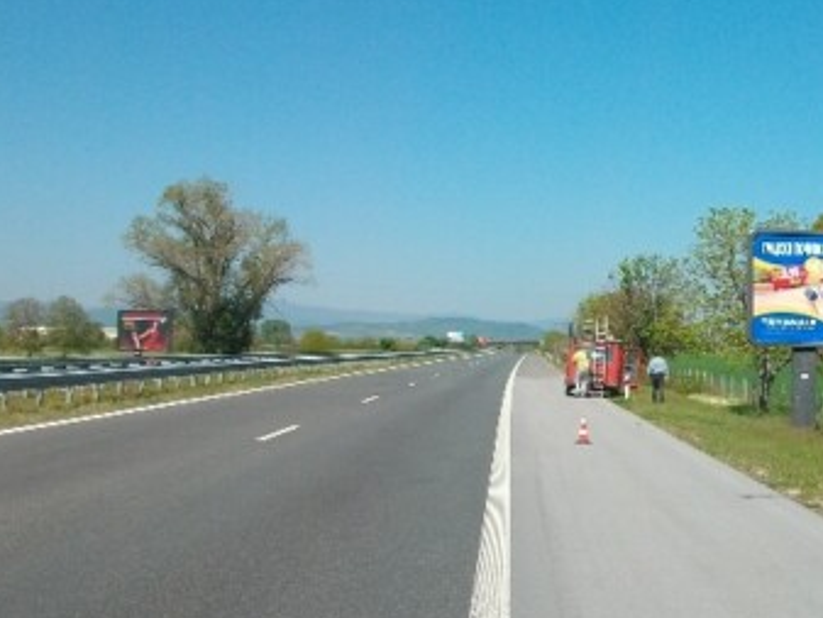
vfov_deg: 25.7
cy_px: 340
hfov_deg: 33.2
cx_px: 603
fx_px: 1356
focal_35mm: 57
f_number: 5.5
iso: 80
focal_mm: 5.7
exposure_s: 1/377
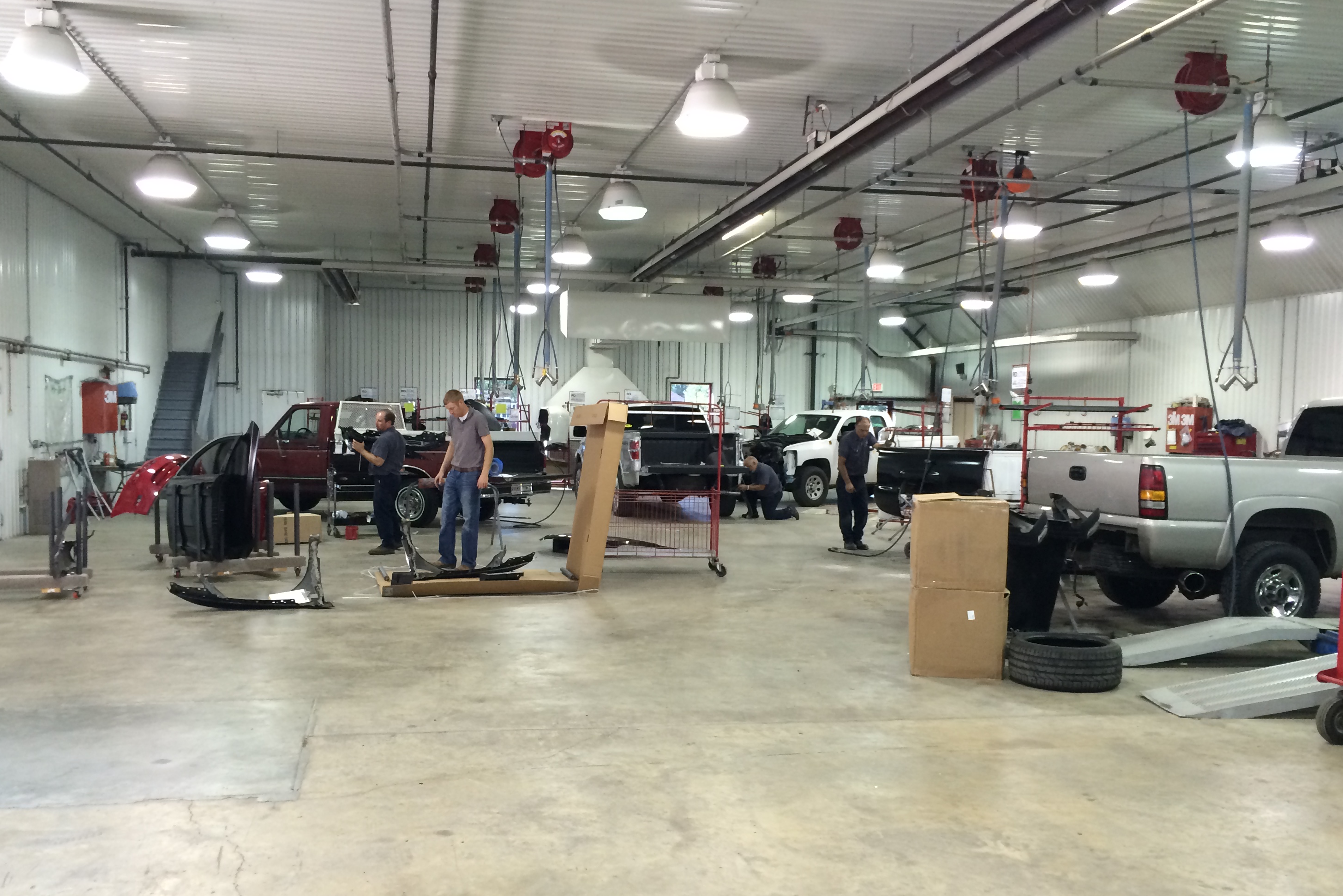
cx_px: 676
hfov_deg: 54.4
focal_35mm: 35
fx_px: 1306
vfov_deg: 37.8
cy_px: 495
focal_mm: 4.12
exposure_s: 1/30
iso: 64
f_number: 2.2
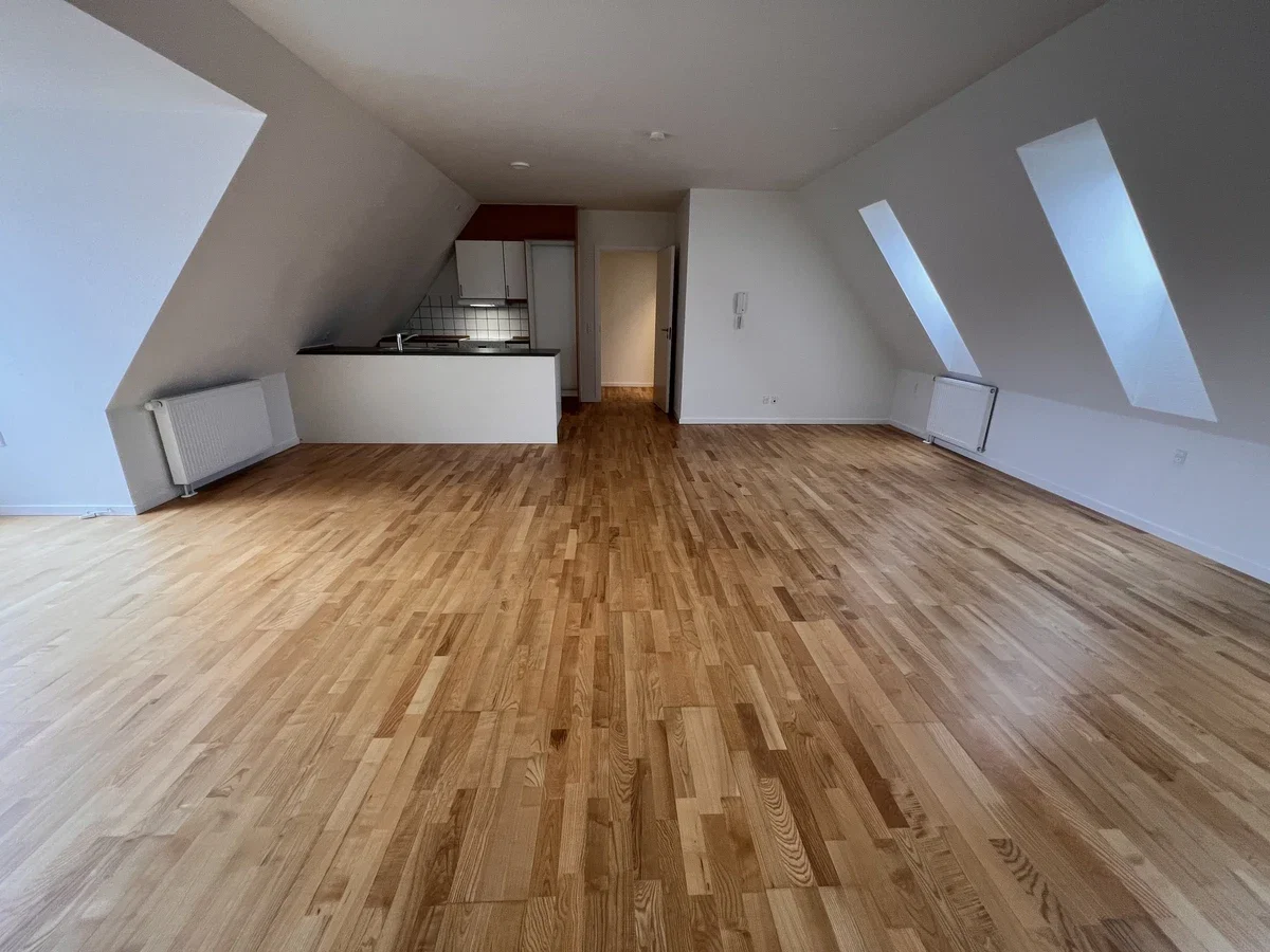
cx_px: 635
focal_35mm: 13
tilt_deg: -17.7
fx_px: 477
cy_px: 476
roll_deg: -1.4
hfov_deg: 106.2
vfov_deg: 89.9
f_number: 1.8
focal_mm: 1.57
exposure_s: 1/50
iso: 160
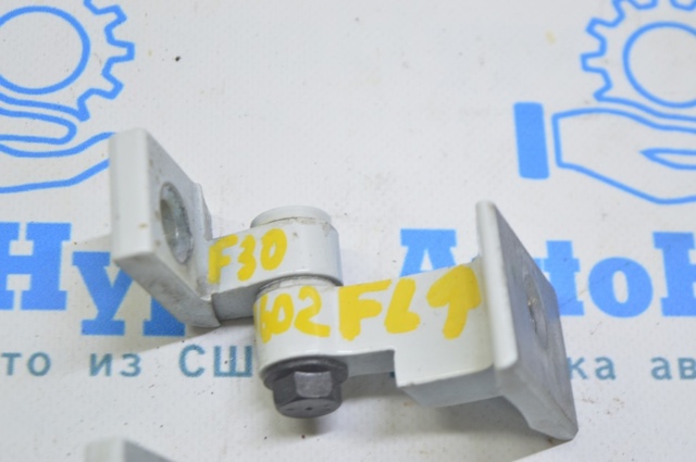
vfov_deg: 16.5
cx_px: 348
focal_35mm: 82
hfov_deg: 24.6
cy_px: 231
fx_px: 1593
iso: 400
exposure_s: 1/20
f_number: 5.6
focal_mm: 55
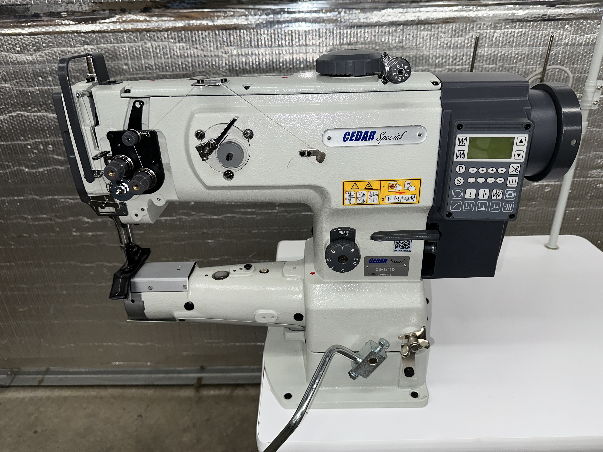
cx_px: 302
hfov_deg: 71.6
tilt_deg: -26.7
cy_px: 226
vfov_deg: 56.8
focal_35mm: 24
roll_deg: +1.7
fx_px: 418
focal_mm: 6.86
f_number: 1.78
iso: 50
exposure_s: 1/175
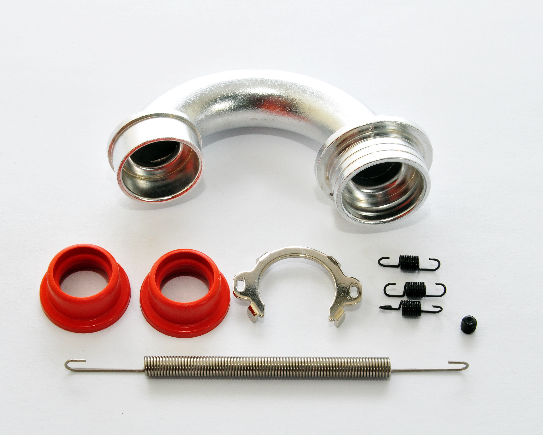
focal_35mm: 89
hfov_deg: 21.5
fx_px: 1430
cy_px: 219
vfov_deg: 17.3
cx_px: 259
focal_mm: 52
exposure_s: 1/60
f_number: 22
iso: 400
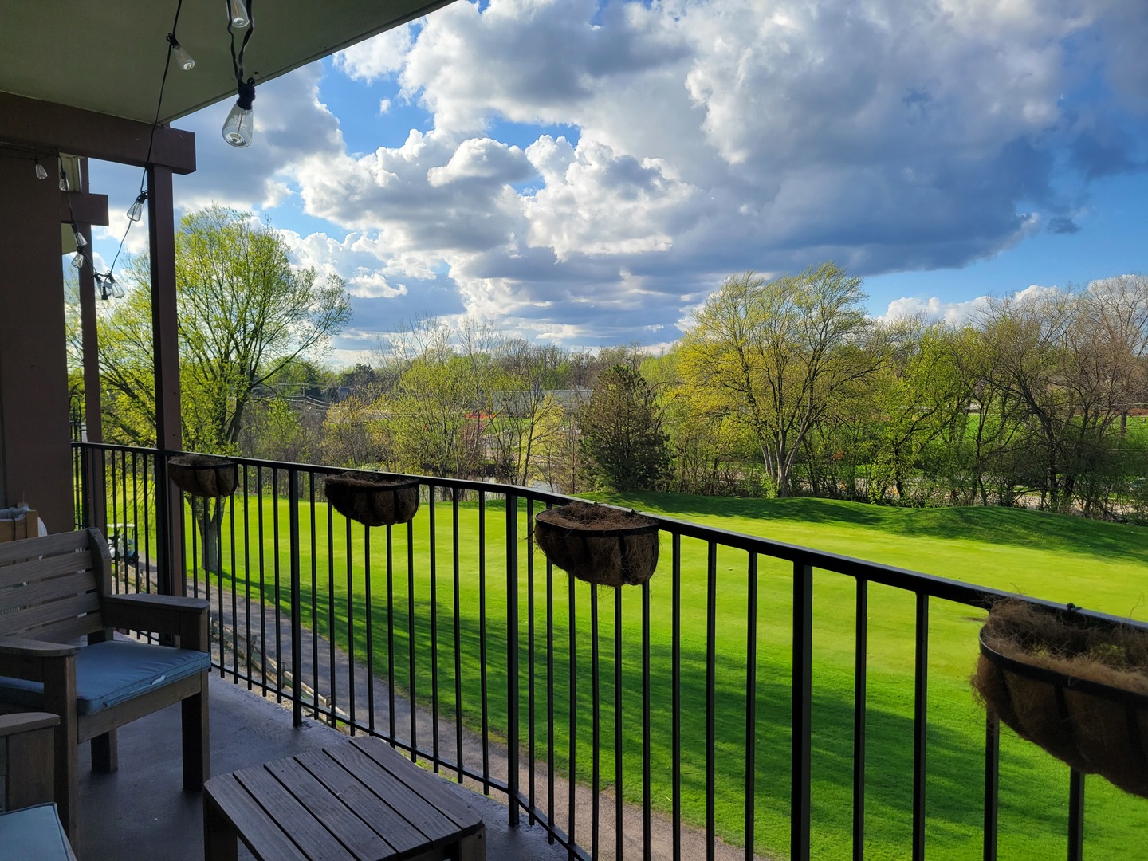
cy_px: 430
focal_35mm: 26
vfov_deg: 53.1
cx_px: 574
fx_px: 862
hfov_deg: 67.3
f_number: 1.8
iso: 40
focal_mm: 5.4
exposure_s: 1/2043
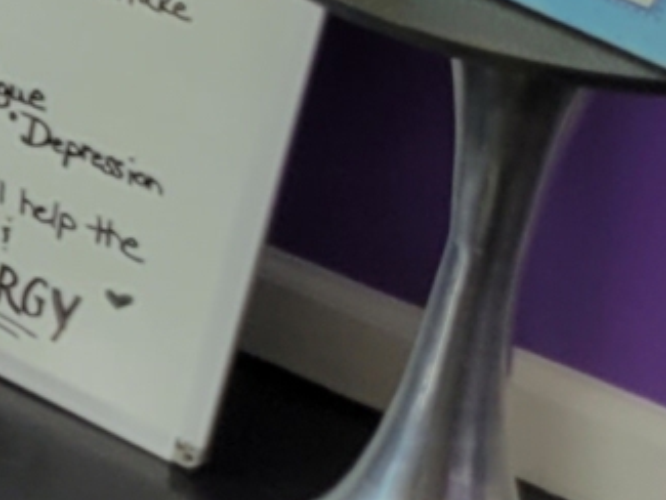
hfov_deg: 7.5
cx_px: -1801
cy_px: -584
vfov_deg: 6.9
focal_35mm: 205
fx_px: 3946
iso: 40
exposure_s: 1/217
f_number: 1.8
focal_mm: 5.4
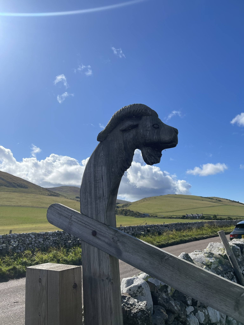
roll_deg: +2.8
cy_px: 162
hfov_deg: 54.9
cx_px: 122
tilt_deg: +12.1
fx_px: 235
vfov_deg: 69.4
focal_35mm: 25
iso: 32
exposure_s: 1/5917
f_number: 1.6
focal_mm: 5.1
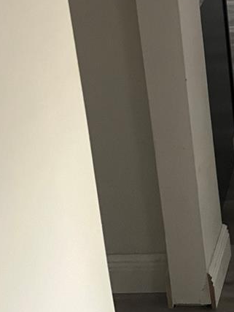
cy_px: -95
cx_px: 313
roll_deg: +4.3
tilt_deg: -11.0
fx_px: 657
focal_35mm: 73
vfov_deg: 23.5
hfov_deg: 18.6
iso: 500
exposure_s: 1/60
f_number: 1.6
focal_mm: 5.1
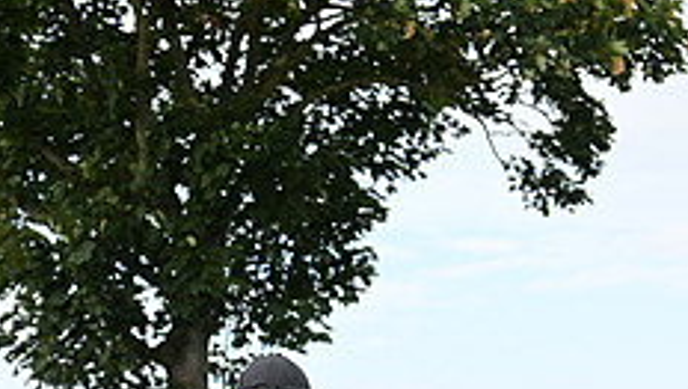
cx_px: 279
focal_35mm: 146
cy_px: 600
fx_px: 2666
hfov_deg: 14.7
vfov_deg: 8.1
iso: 1250
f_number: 4
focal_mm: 72
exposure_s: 1/5000
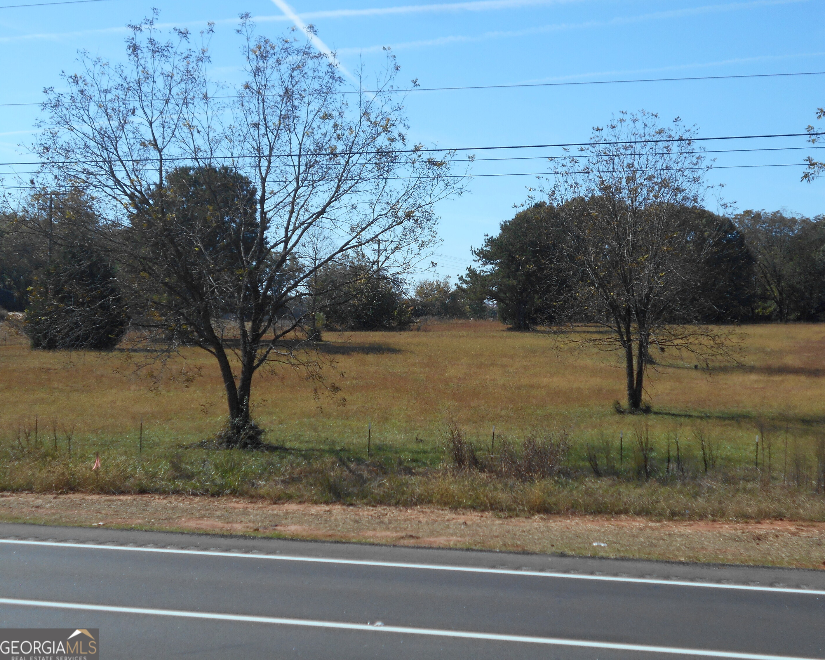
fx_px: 1269
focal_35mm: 52
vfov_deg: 29.1
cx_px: 447
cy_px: 326
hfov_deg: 36.0
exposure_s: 1/640
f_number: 4.5
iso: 80
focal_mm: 8.8
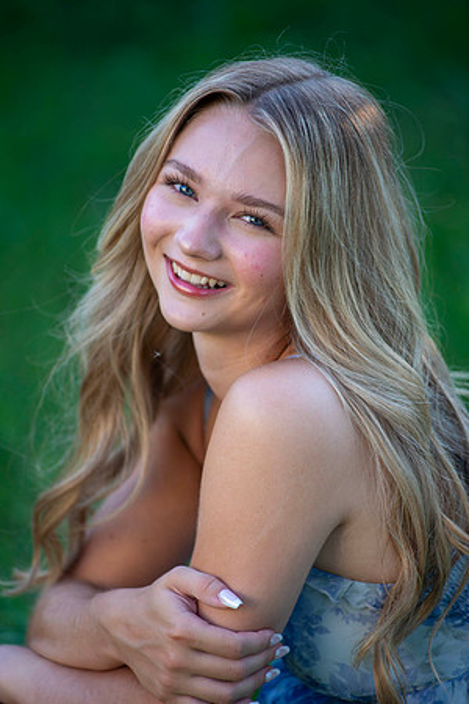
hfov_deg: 6.9
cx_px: 234
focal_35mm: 200
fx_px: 3908
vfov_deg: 10.3
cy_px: 352
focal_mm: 200
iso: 160
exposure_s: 1/200
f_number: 4
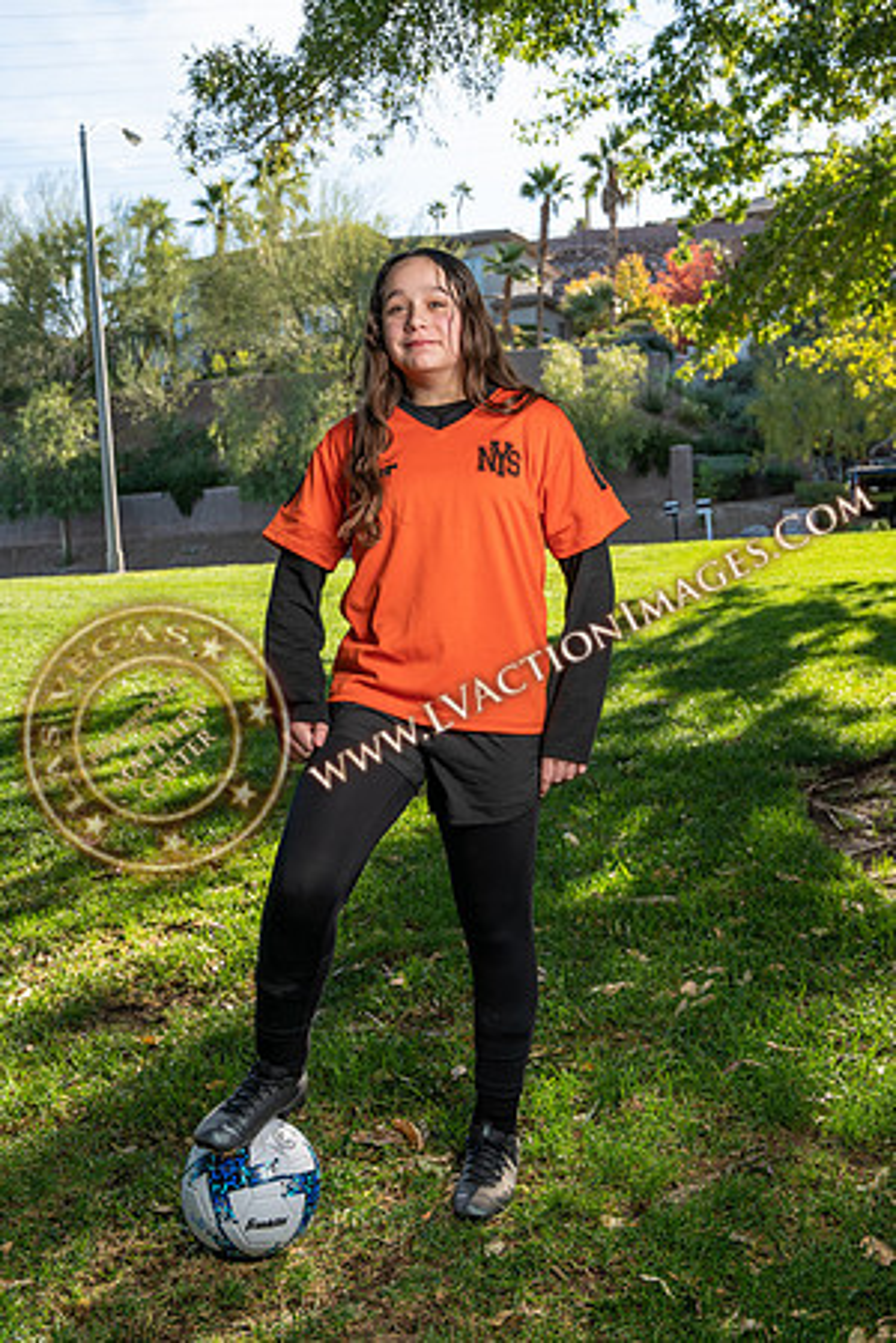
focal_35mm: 34
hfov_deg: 38.4
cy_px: 672
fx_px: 1288
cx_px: 448
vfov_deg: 55.1
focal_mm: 34.5
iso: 100
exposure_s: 1/160
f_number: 5.6
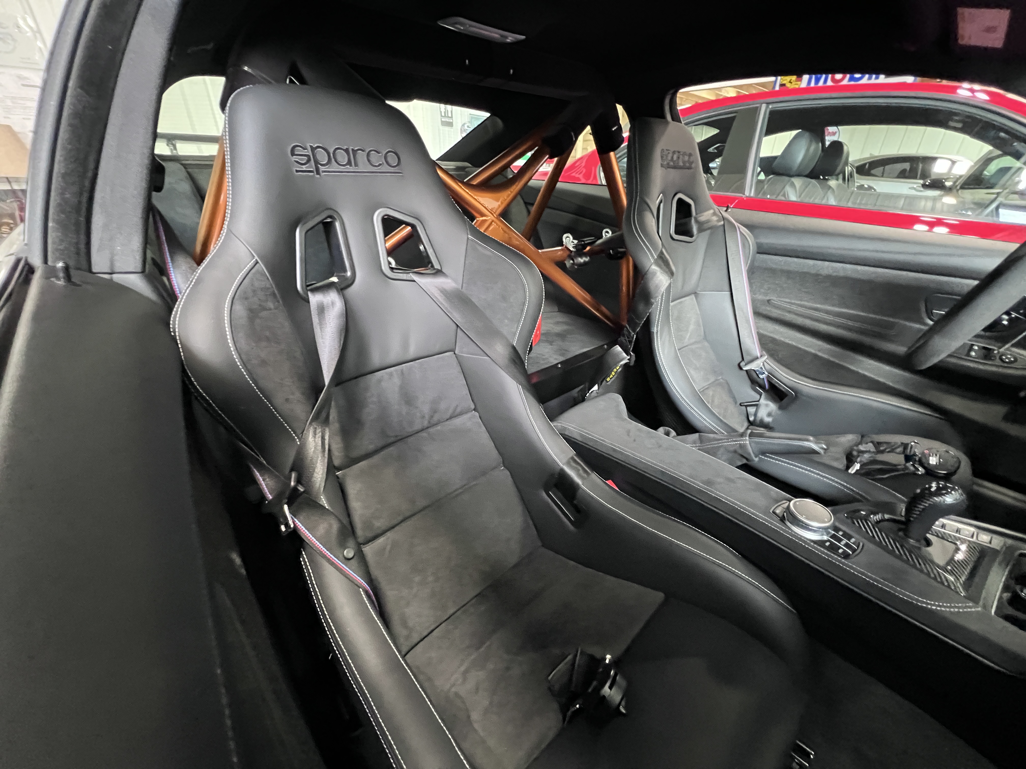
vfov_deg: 89.9
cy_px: 384
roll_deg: -0.9
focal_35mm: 13
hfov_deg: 106.2
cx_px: 513
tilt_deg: -27.6
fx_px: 385
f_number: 1.8
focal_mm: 1.57
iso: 1000
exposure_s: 1/40
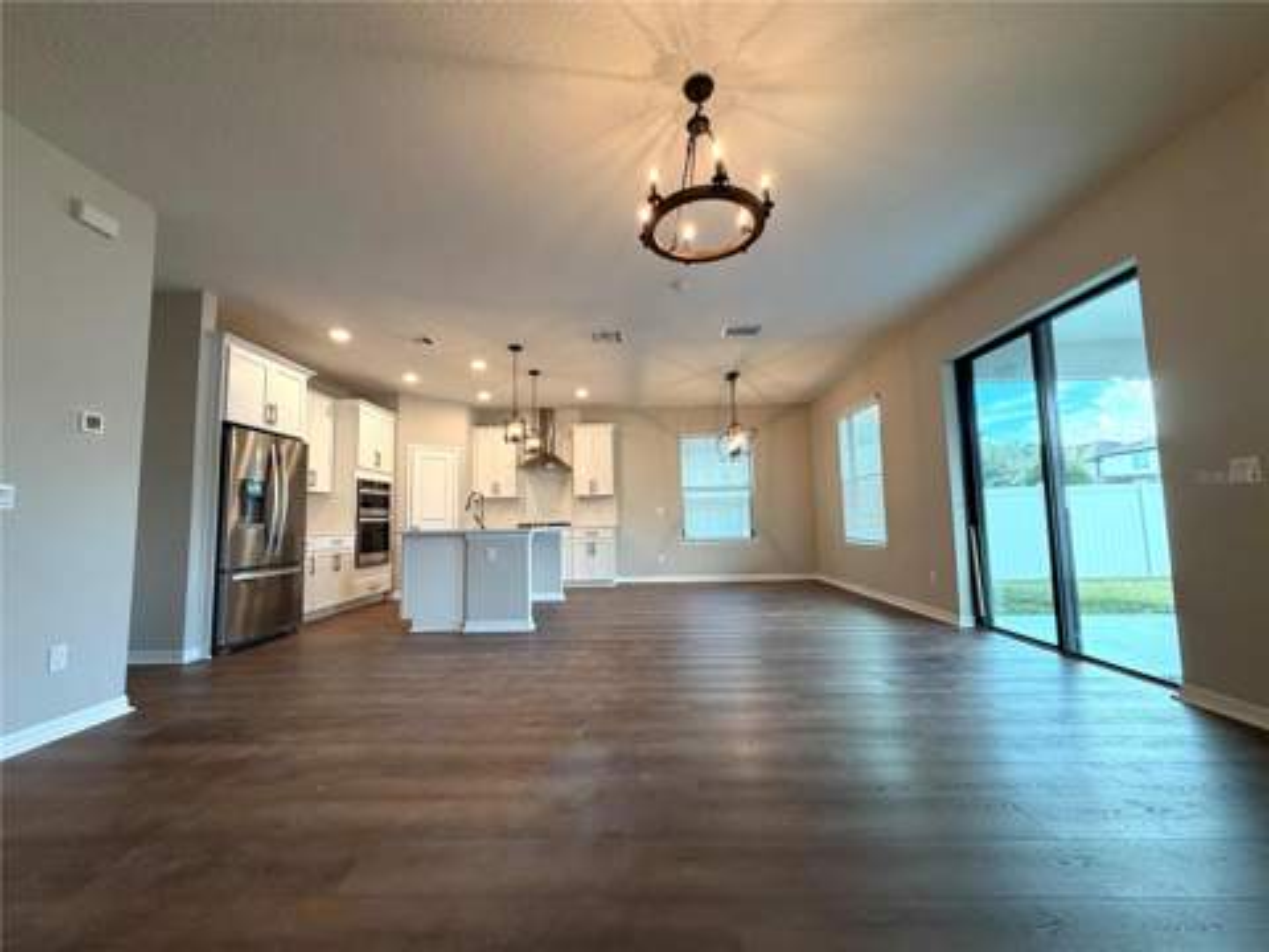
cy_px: 476
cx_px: 634
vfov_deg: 85.7
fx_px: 513
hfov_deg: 102.1
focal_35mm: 14
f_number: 2.2
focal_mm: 2.22
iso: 200
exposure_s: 1/120
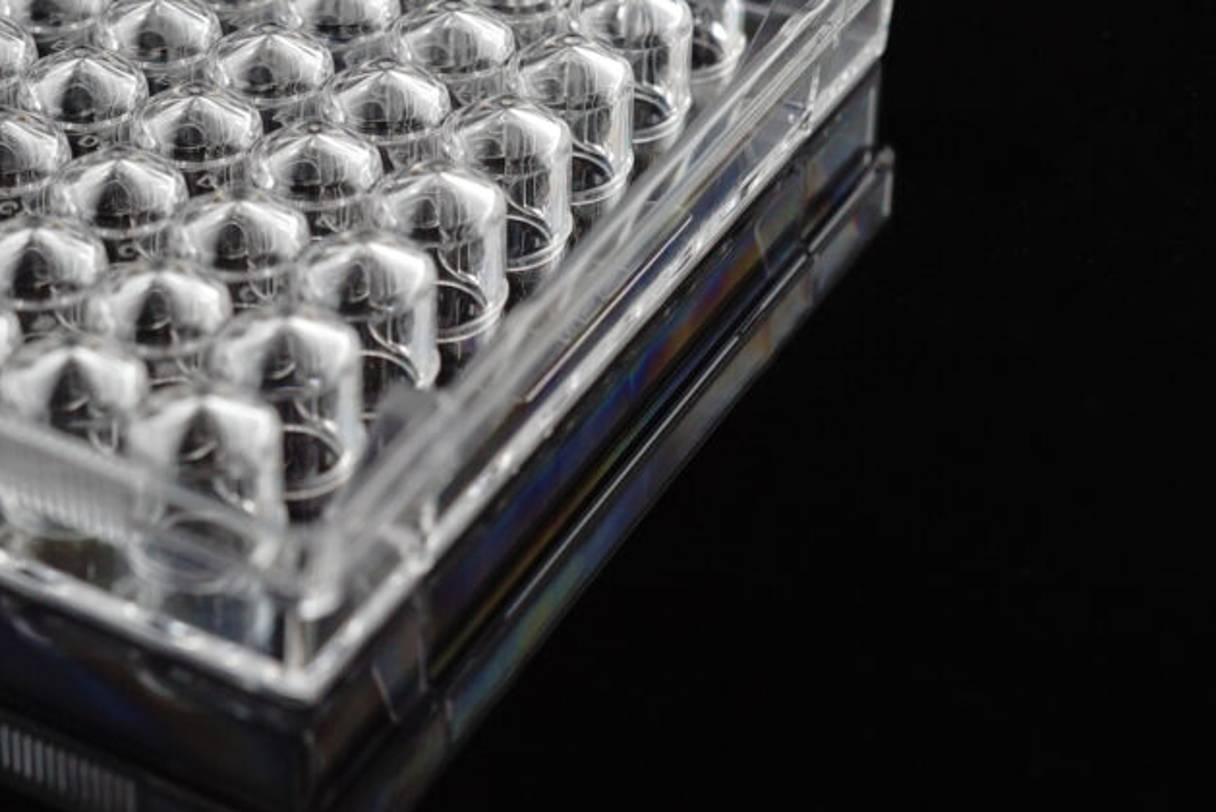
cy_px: 259
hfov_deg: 24.3
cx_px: 350
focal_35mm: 83
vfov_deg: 16.4
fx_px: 2805
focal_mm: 34
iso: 1000
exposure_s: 1/160
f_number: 6.3
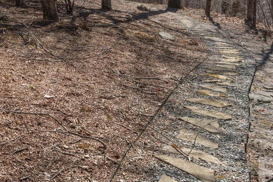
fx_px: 364
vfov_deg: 25.7
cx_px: -7
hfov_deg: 36.5
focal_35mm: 48
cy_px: -26
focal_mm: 17
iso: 320
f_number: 7.1
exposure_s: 1/640
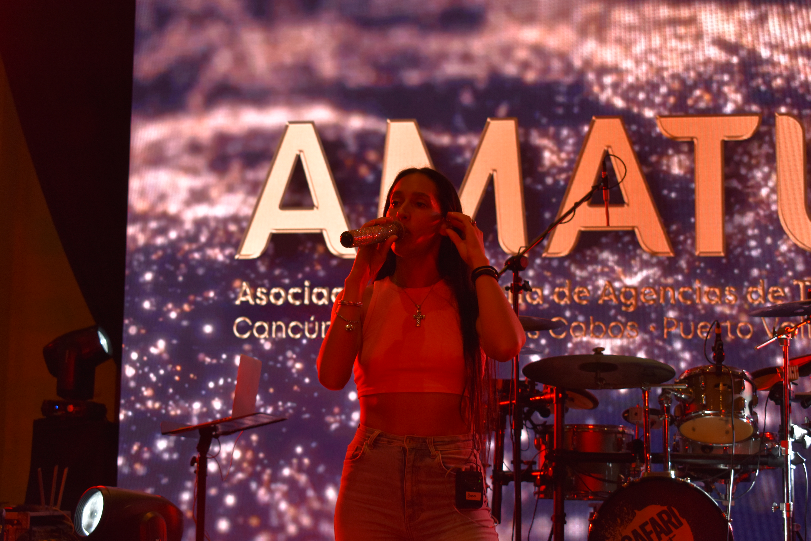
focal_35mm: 69
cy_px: 270
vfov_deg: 19.7
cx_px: 406
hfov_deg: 29.2
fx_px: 1554
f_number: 5.3
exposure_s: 1/100
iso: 400
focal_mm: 46
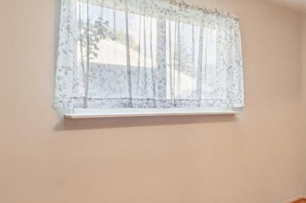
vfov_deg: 35.9
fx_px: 314
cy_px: 109
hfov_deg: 48.5
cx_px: 252
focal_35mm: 37
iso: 1600
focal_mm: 10
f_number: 8
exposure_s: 1/30
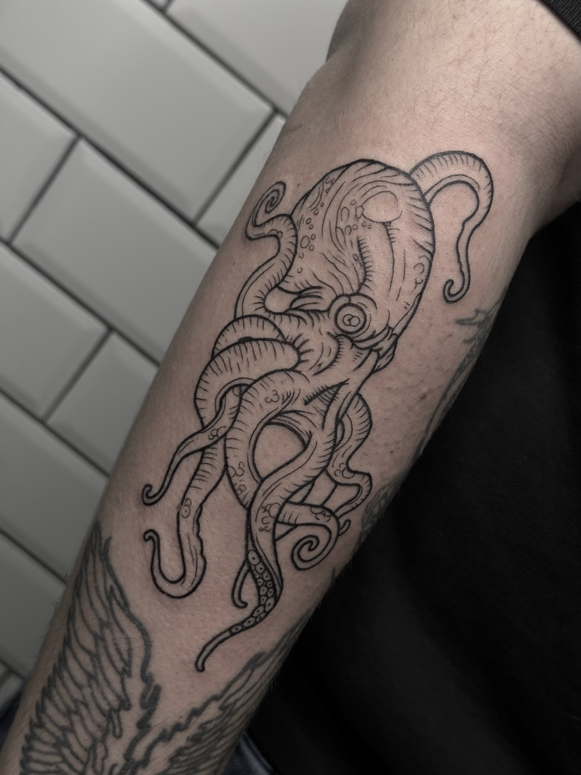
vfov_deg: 39.7
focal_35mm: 48
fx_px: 1074
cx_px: 290
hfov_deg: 30.3
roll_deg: -39.9
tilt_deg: -23.4
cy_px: 388
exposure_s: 1/121
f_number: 1.78
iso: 64
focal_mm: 6.86
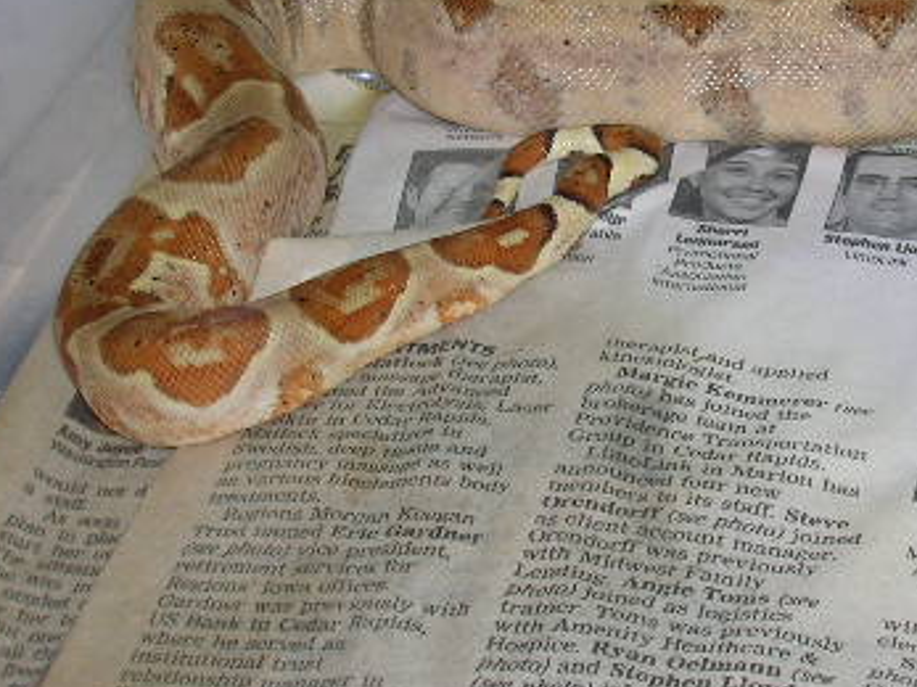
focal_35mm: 107
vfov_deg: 13.8
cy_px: 322
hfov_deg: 18.2
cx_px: 769
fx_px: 2834
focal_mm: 9.7
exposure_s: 1/60.1
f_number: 3.5
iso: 50
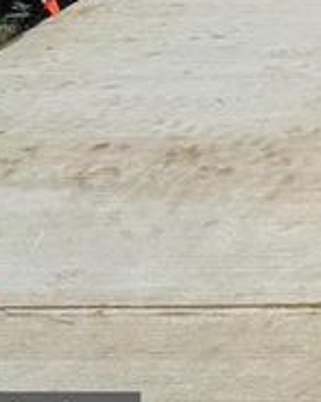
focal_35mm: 85
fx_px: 1010
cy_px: -259
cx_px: 450
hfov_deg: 16.7
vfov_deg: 18.8
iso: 80
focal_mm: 6.76
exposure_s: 1/7092
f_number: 1.78
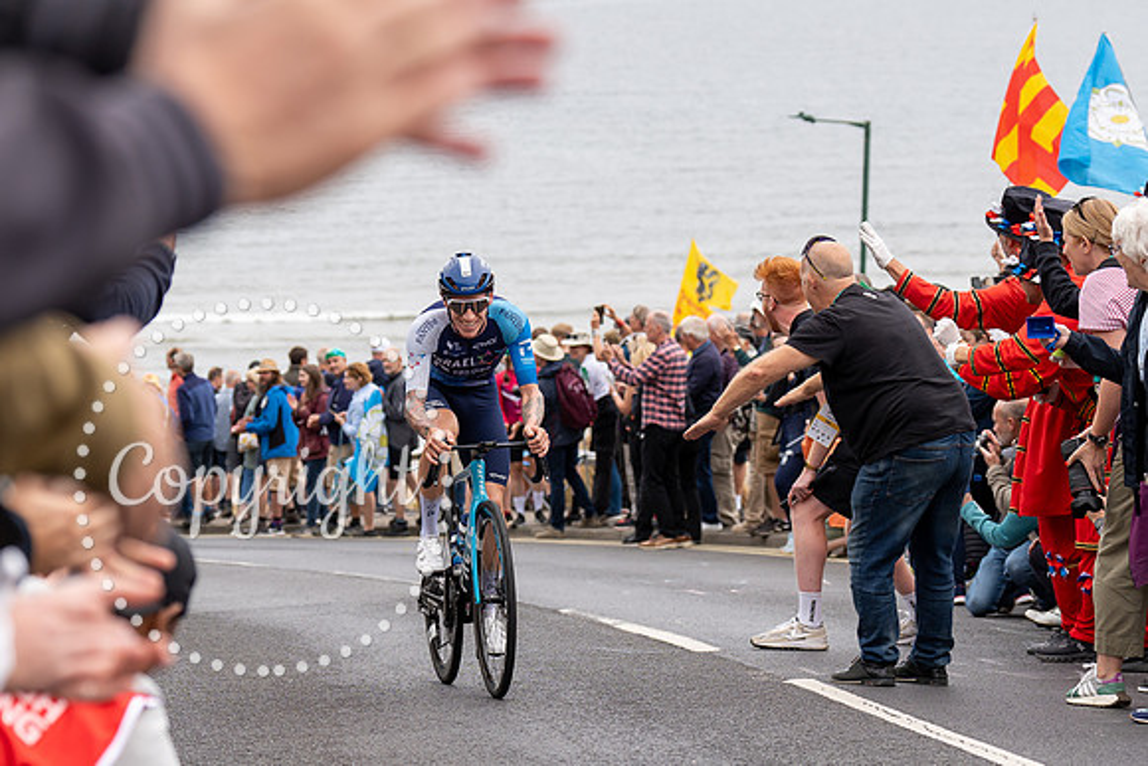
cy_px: 282
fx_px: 3526
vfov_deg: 12.4
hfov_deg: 18.5
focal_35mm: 111
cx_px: 532
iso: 320
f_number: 3.5
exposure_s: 1/1000
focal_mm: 72
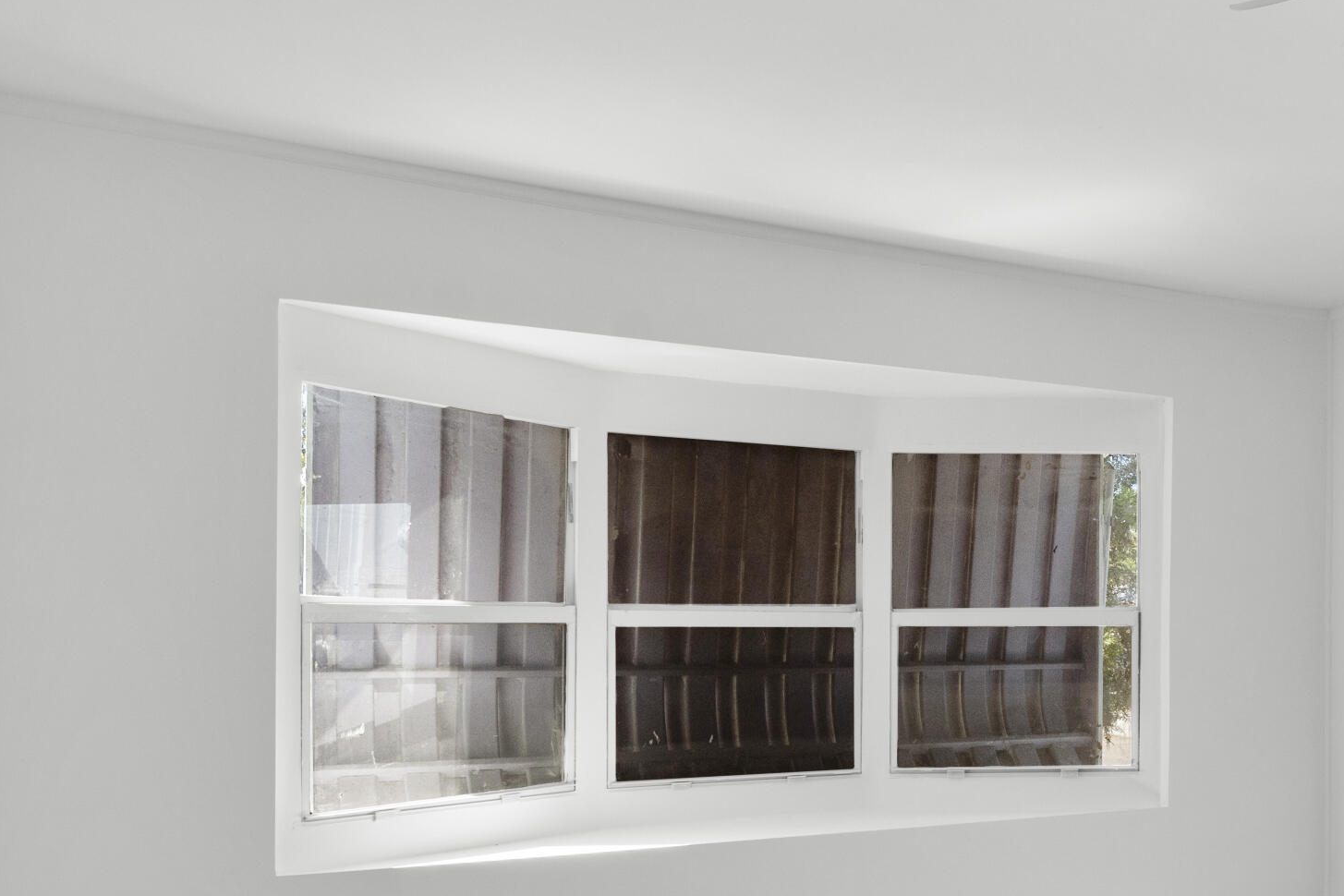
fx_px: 1270
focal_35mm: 34
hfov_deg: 53.2
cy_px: 587
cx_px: 1013
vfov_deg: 38.5
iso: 320
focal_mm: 11
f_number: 6.3
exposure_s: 1/40
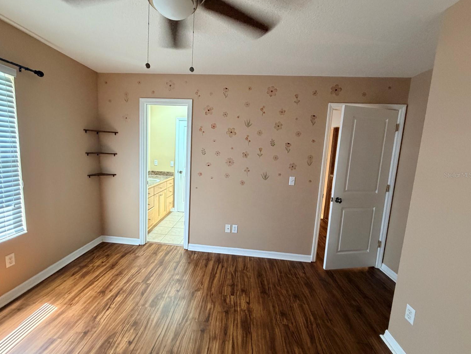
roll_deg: -2.0
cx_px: 221
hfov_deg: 98.1
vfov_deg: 81.8
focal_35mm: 15
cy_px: 175
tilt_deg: -5.8
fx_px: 204
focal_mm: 2.22
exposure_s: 1/60
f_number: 2.2
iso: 500
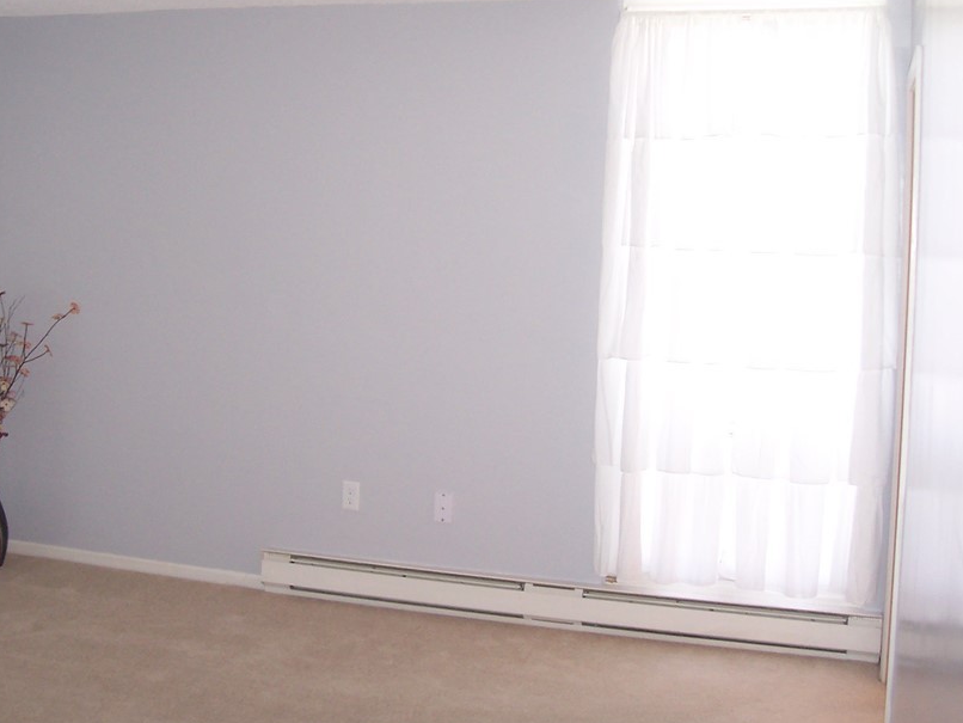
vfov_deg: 30.8
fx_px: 1308
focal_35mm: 47
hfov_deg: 40.2
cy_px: 276
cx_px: 379
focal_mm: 5.6
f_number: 2.8
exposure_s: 1/60
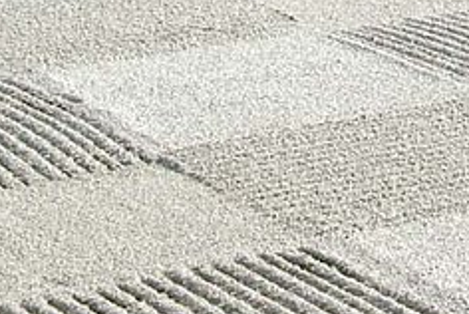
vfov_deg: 7.4
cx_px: 853
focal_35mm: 182
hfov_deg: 10.6
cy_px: -226
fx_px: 2374
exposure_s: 1/90
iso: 400
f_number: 8
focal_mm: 28
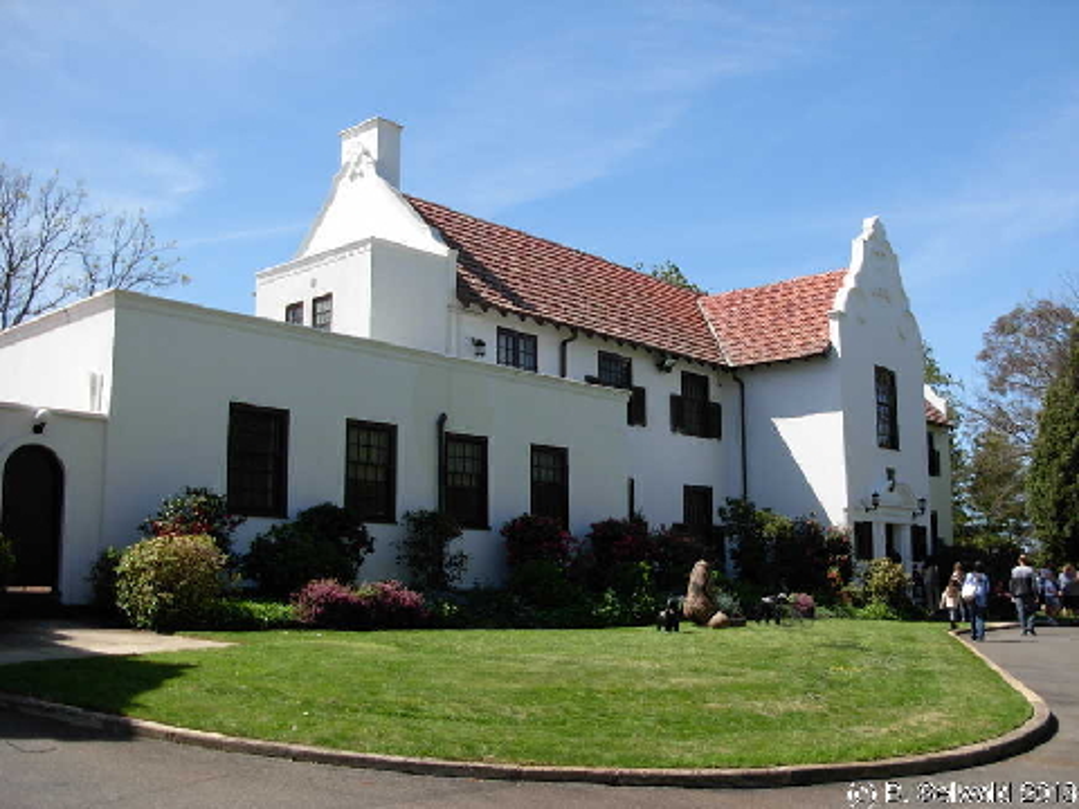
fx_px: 1184
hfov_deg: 49.0
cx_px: 540
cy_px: 404
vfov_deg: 37.7
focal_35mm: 38
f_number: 2.9
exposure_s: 1/939
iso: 79
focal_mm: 6.3
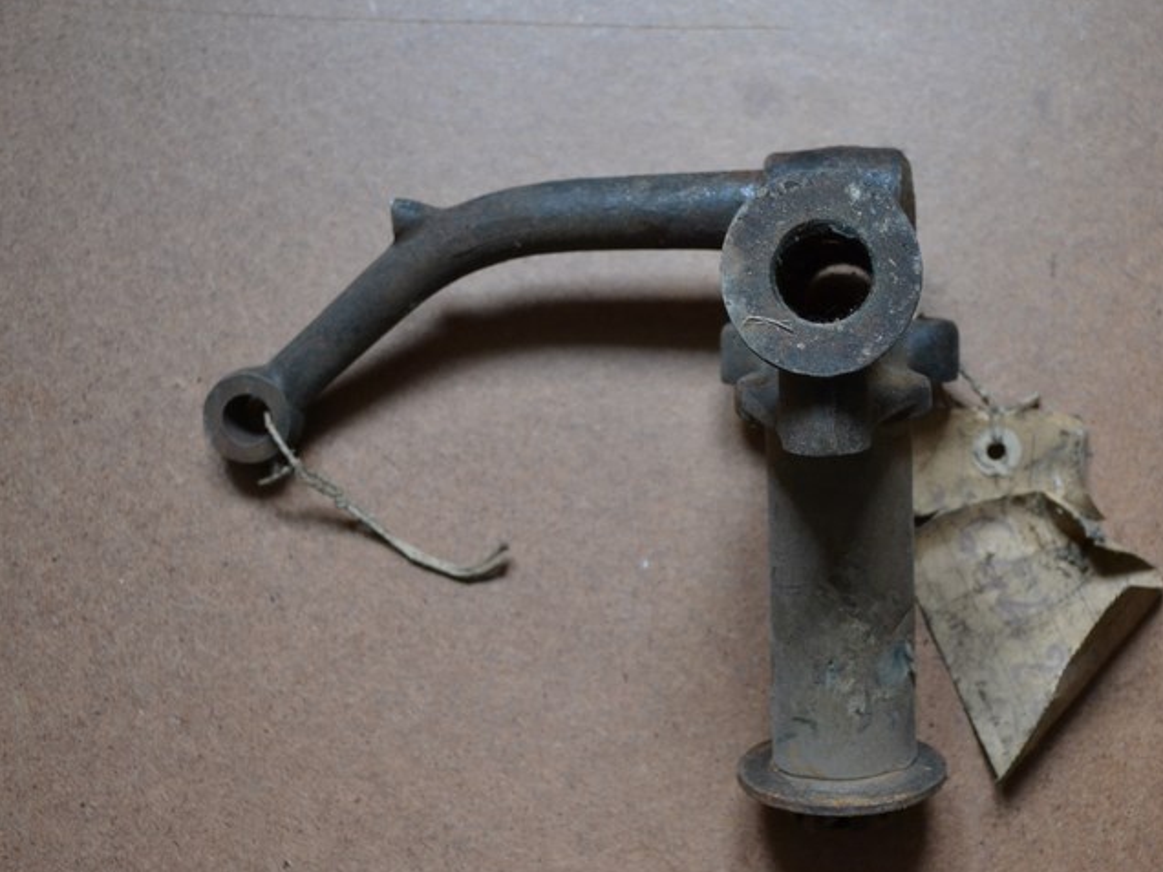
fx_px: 1949
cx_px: 717
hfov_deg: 33.1
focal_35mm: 58
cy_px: 469
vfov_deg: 25.2
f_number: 4.8
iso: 1250
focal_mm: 32
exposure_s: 1/15
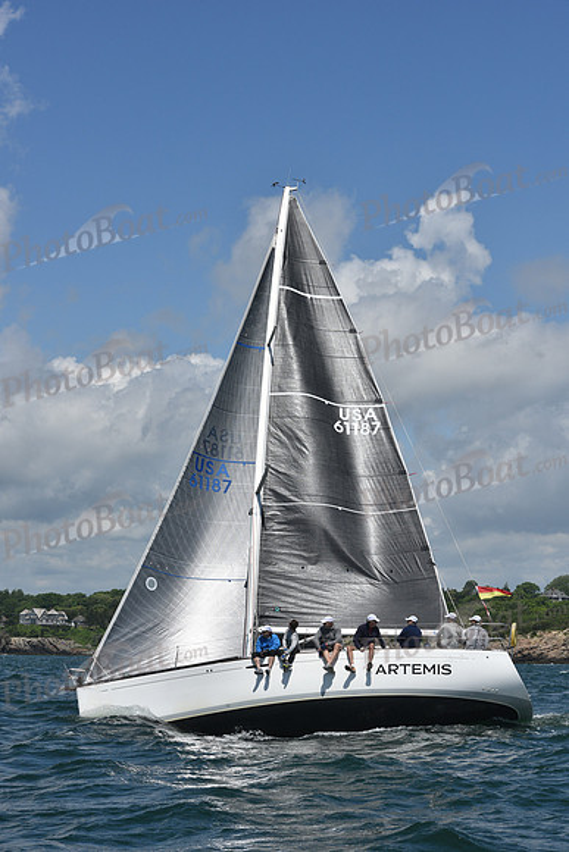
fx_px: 1658
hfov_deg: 19.5
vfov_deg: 28.8
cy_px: 426
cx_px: 284
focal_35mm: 70
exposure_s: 1/1250
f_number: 10
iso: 250
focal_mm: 70
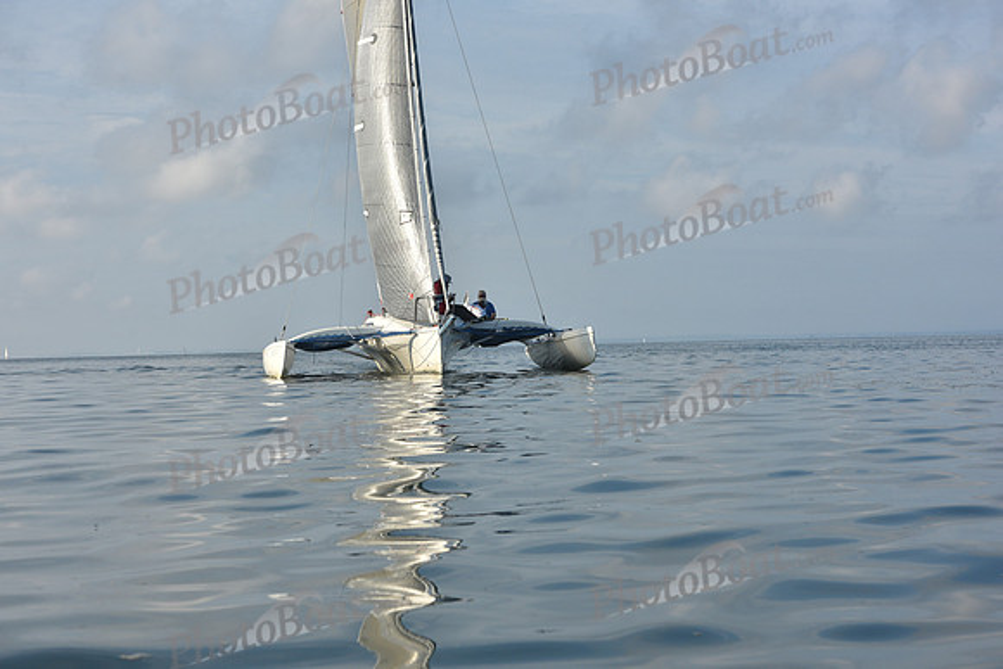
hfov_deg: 28.8
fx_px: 1951
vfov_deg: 19.5
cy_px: 334
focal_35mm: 70
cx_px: 502
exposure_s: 1/800
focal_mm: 70
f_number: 10
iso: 320
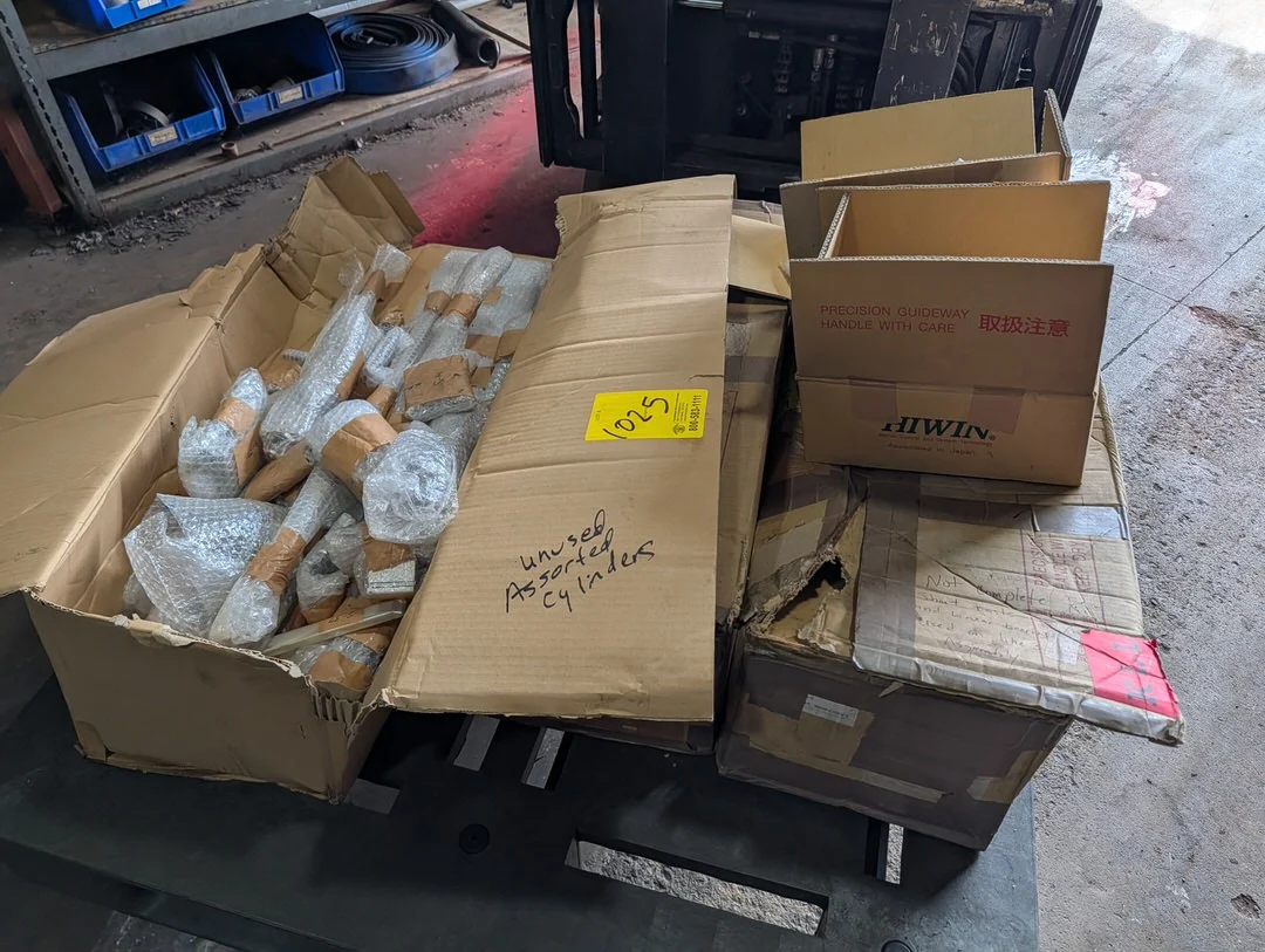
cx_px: 632
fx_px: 878
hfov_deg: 71.5
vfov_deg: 56.9
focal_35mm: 24
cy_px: 476
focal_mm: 6.9
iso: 169
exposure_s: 1/999
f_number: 1.68
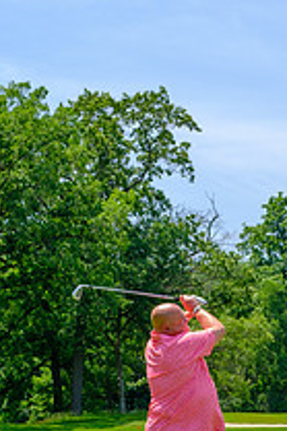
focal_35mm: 110
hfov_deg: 12.4
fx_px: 1317
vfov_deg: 18.3
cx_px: 237
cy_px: 398
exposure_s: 1/500
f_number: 5
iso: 200
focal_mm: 34.3
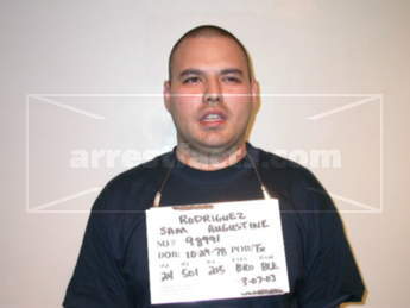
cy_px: 154
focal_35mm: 50
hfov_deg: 38.2
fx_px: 592
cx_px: 205
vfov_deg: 29.1
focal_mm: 10.4
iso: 100
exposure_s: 1/61
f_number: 2.9
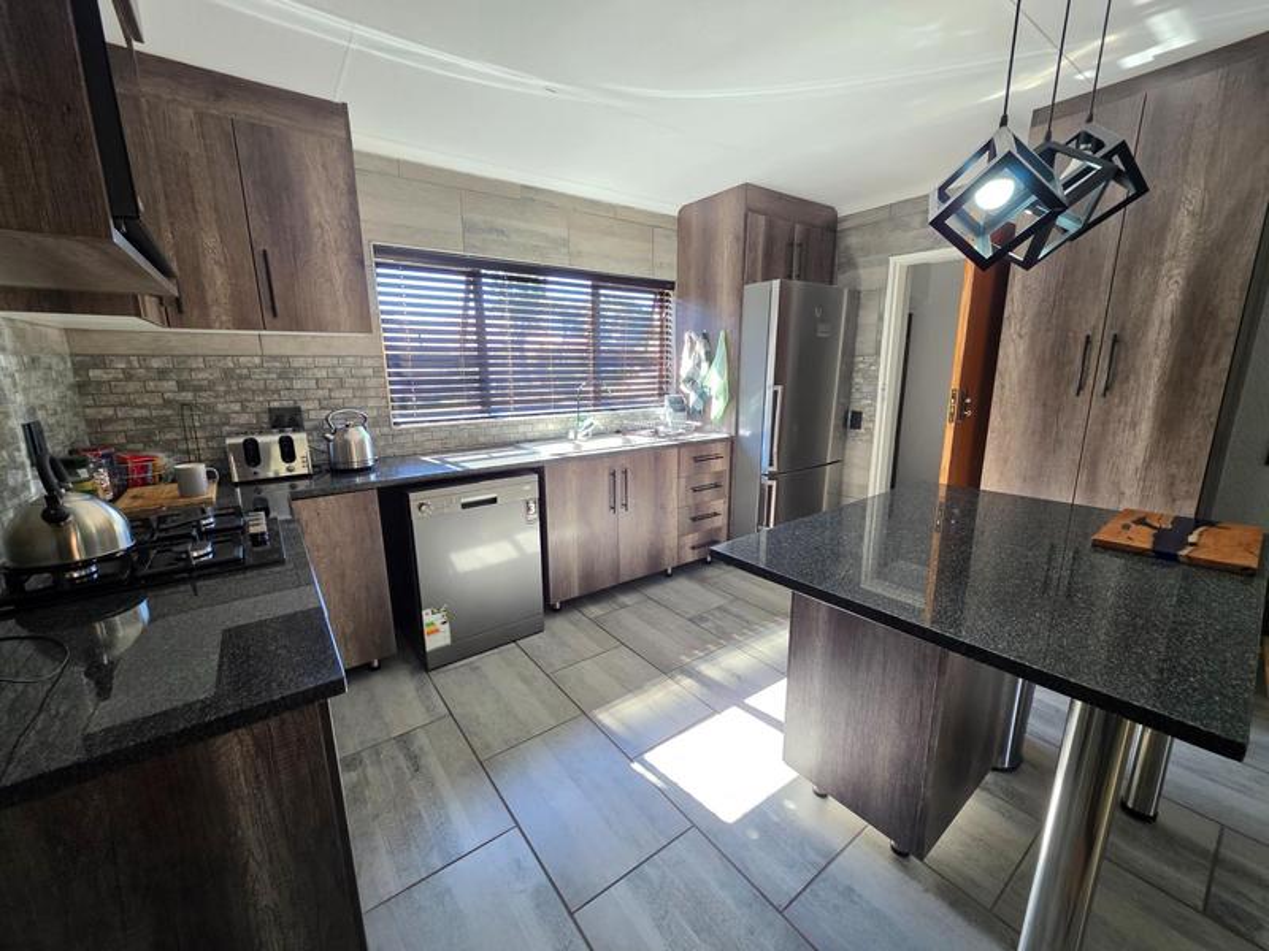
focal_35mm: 13
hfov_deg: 106.2
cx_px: 634
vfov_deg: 89.9
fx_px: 477
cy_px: 476
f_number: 1.9
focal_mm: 2.2
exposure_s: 1/100
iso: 200
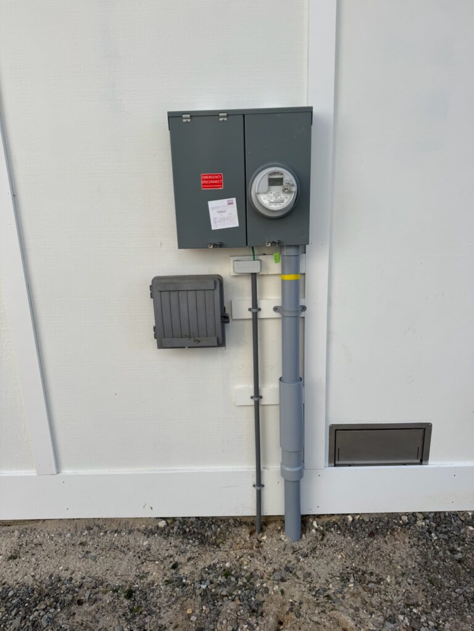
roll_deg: +2.1
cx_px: 237
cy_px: 316
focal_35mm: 24
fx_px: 438
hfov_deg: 56.8
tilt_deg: -15.8
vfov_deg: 71.6
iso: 80
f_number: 1.78
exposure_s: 1/853
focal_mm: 6.76
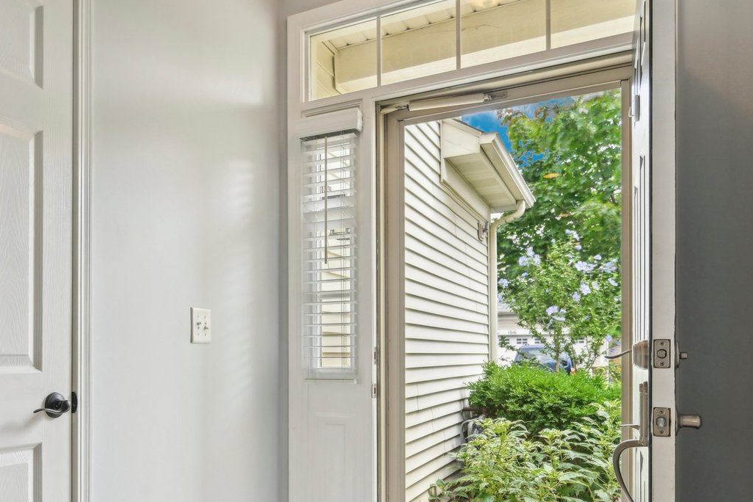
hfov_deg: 58.1
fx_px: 644
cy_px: 359
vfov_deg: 41.7
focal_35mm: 31
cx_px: 208
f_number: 8
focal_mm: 19.5
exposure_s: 1/100
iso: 800
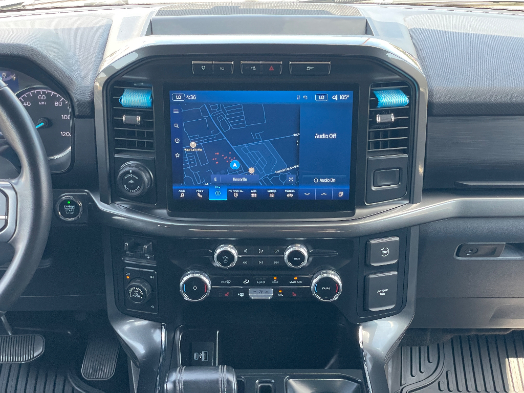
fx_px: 787
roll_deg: +0.9
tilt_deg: -27.0
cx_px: 262
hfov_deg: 36.8
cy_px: 196
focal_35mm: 52
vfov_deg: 28.0
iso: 200
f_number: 2
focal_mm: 6
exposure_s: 1/122
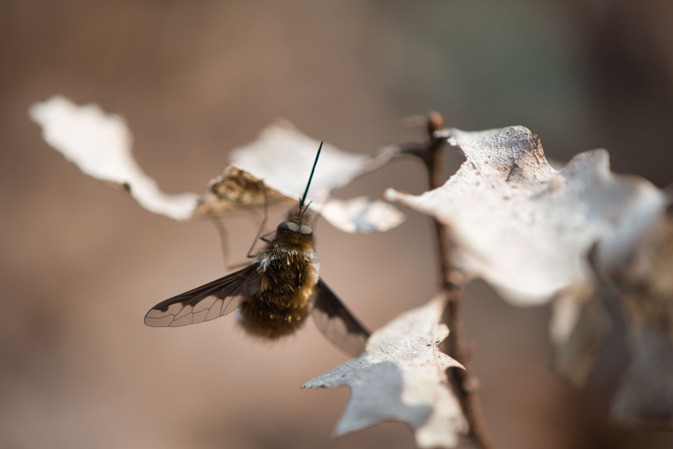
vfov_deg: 10.8
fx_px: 2374
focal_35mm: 127
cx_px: 336
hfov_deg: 16.1
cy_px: 224
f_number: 4.5
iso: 100
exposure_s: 1/320
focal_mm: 85
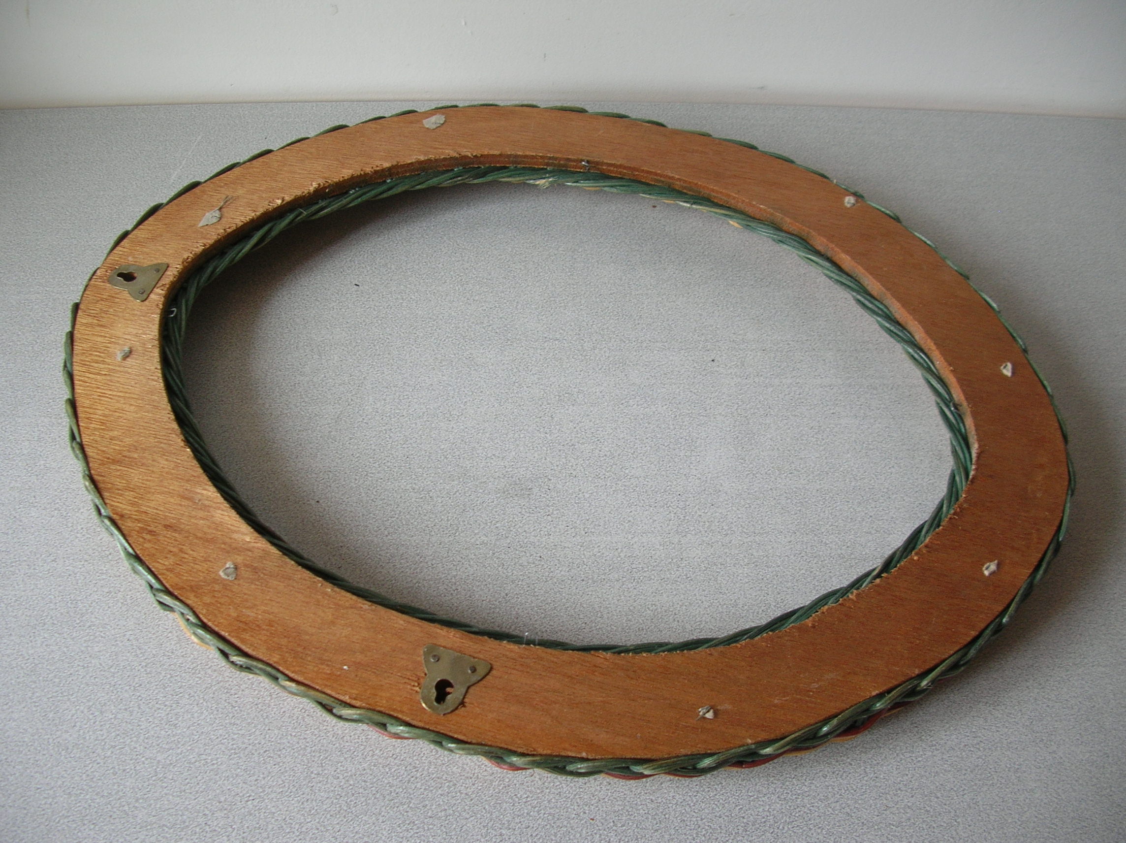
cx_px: 563
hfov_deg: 52.7
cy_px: 422
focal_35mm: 35
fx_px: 1138
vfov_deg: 40.6
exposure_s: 1/18.2
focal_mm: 5.8
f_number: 2.8
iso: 50
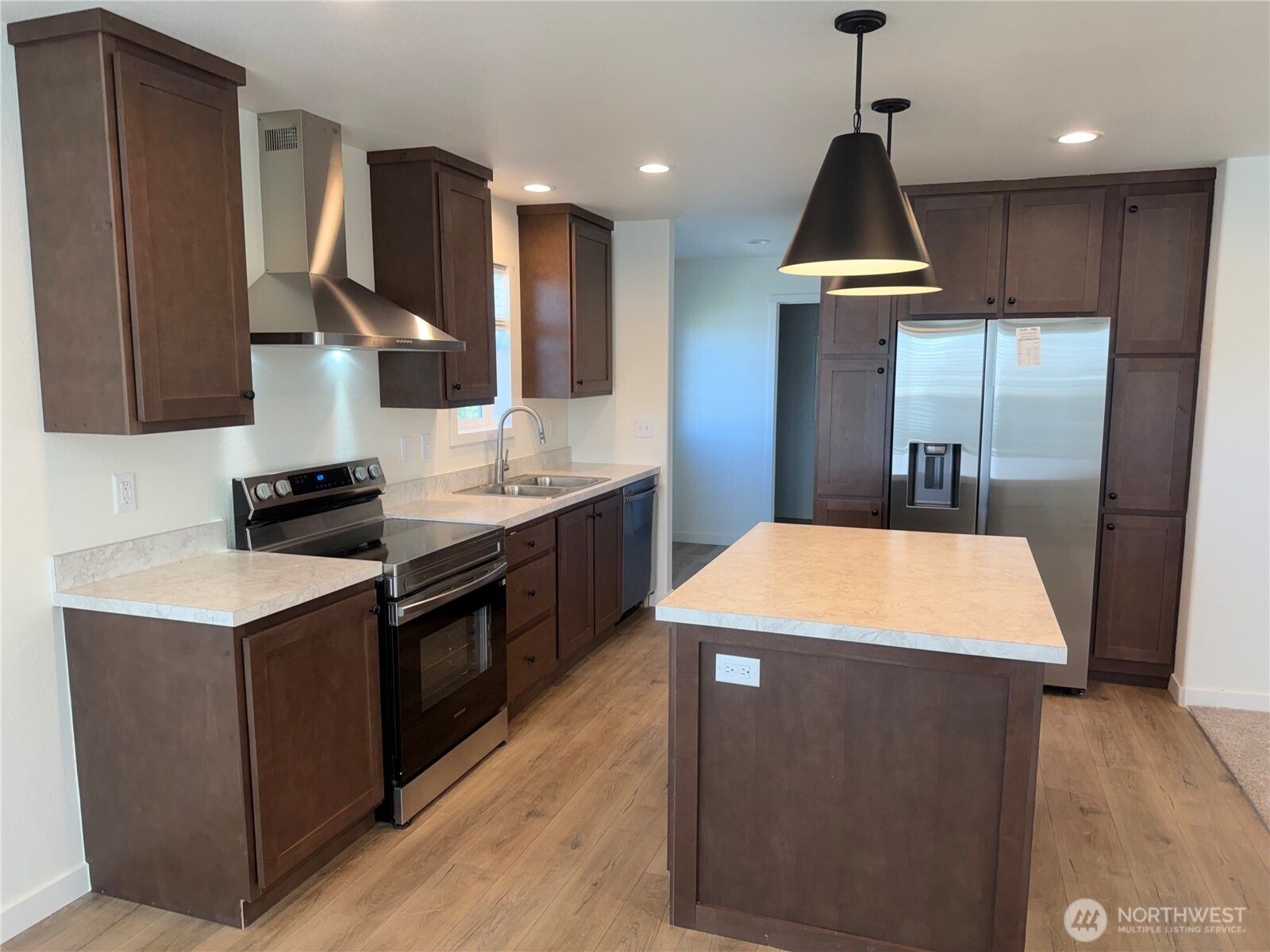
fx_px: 881
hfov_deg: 71.6
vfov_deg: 56.8
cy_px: 476
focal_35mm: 24
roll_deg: -0.2
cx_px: 635
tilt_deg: -8.1
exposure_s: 1/120
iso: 80
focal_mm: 6.76
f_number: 1.78
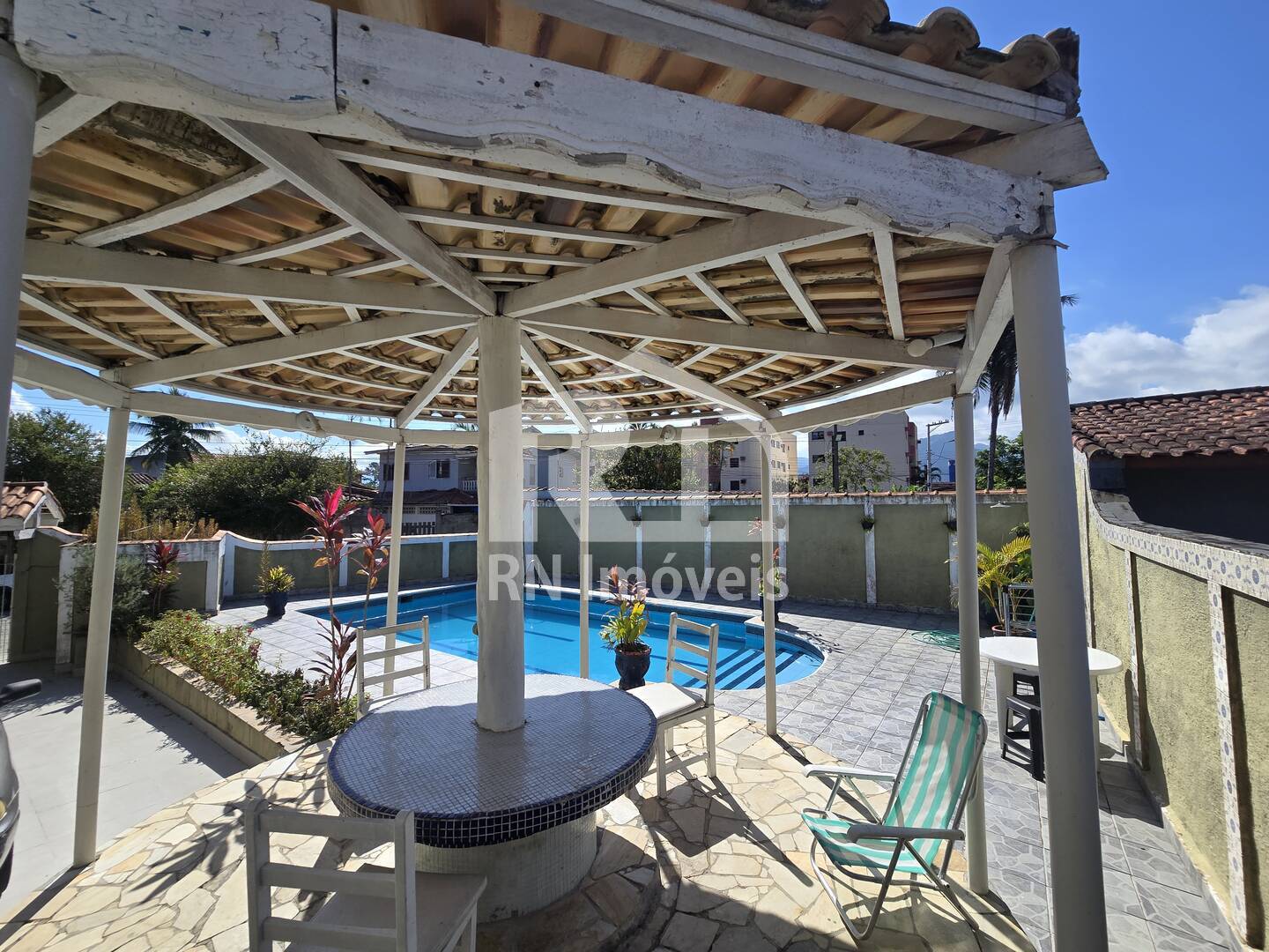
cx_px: 634
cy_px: 476
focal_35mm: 13
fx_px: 477
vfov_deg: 89.9
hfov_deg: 106.2
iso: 50
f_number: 2.2
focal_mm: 2.2
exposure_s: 1/2524
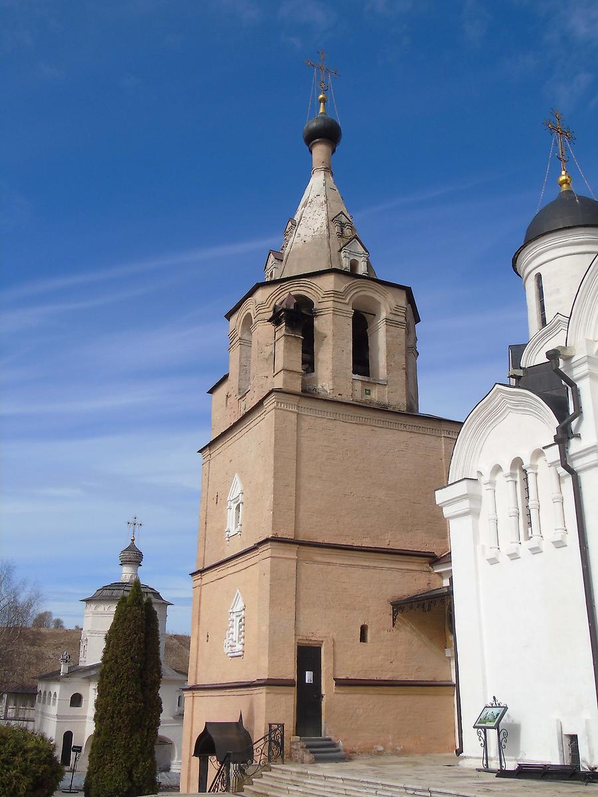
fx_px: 783
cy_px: 398
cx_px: 299
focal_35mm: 34
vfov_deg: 54.0
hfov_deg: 41.8
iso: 80
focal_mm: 6.1
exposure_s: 1/1000
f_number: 3.9
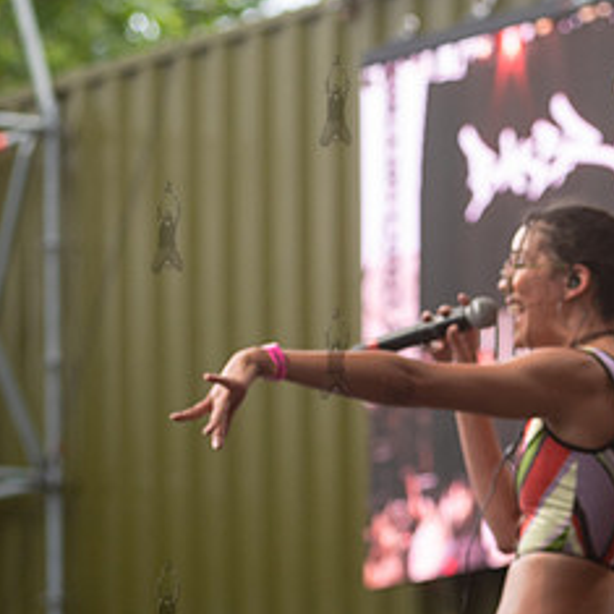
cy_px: 234
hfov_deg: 5.7
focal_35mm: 305
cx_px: 805
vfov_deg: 5.7
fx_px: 6121
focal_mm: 120
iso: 640
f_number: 4
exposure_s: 1/640
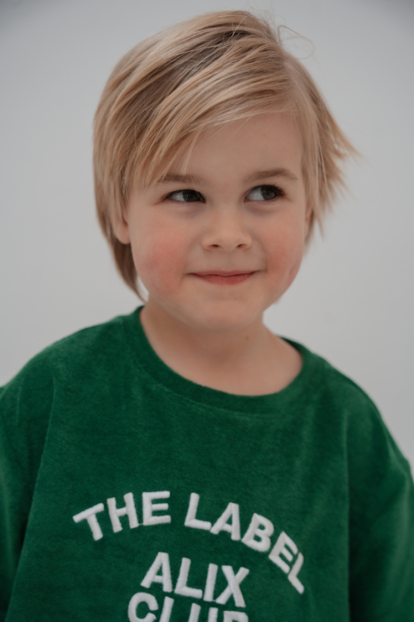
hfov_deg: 27.0
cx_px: 207
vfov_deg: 39.7
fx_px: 861
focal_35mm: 50
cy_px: 311
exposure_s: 1/200
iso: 200
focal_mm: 49.9
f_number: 4
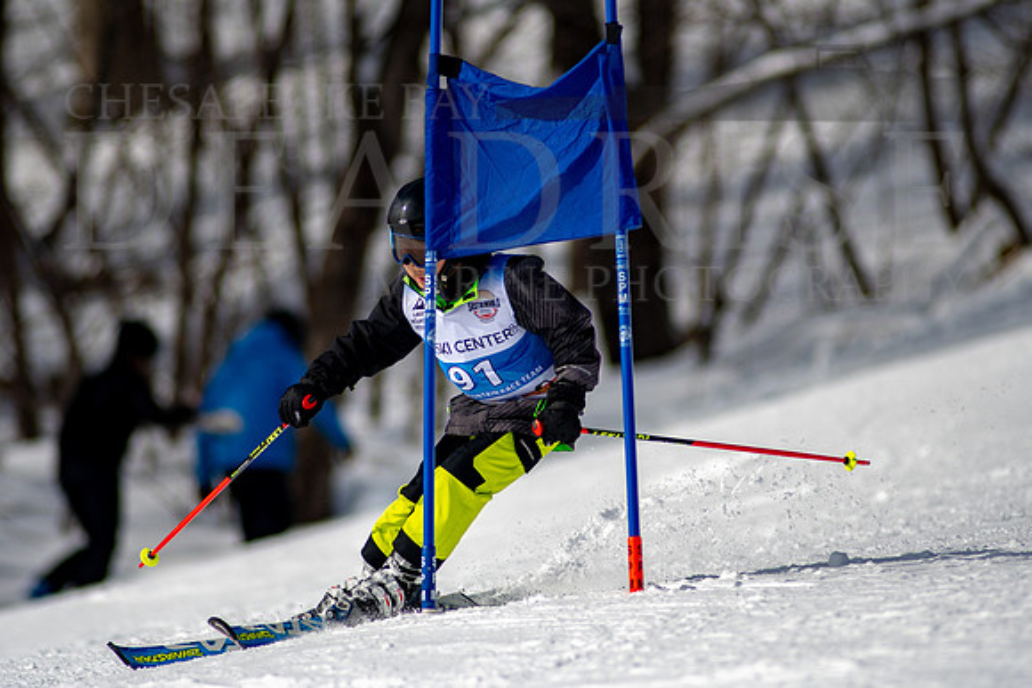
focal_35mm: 450
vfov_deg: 3.1
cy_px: 344
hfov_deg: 4.6
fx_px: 12902
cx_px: 516
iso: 100
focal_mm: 300
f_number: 2.8
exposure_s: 1/6400
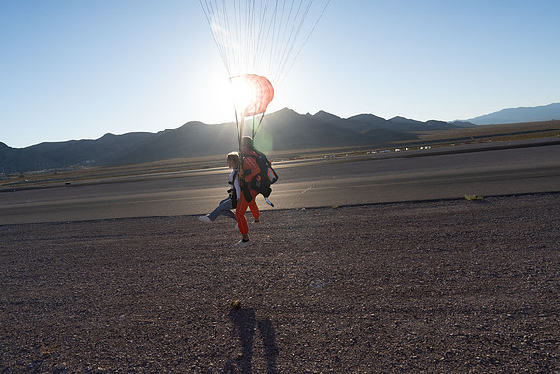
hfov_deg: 73.7
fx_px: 373
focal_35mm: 24
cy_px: 187
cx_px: 280
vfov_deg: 53.2
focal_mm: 24
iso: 800
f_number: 9
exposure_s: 1/2000
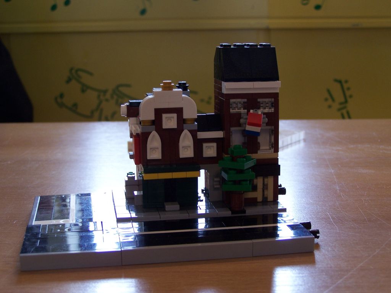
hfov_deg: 32.7
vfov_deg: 24.8
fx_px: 666
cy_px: 146
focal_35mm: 59
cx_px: 196
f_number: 3.1
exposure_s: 1/15
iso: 80
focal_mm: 9.8
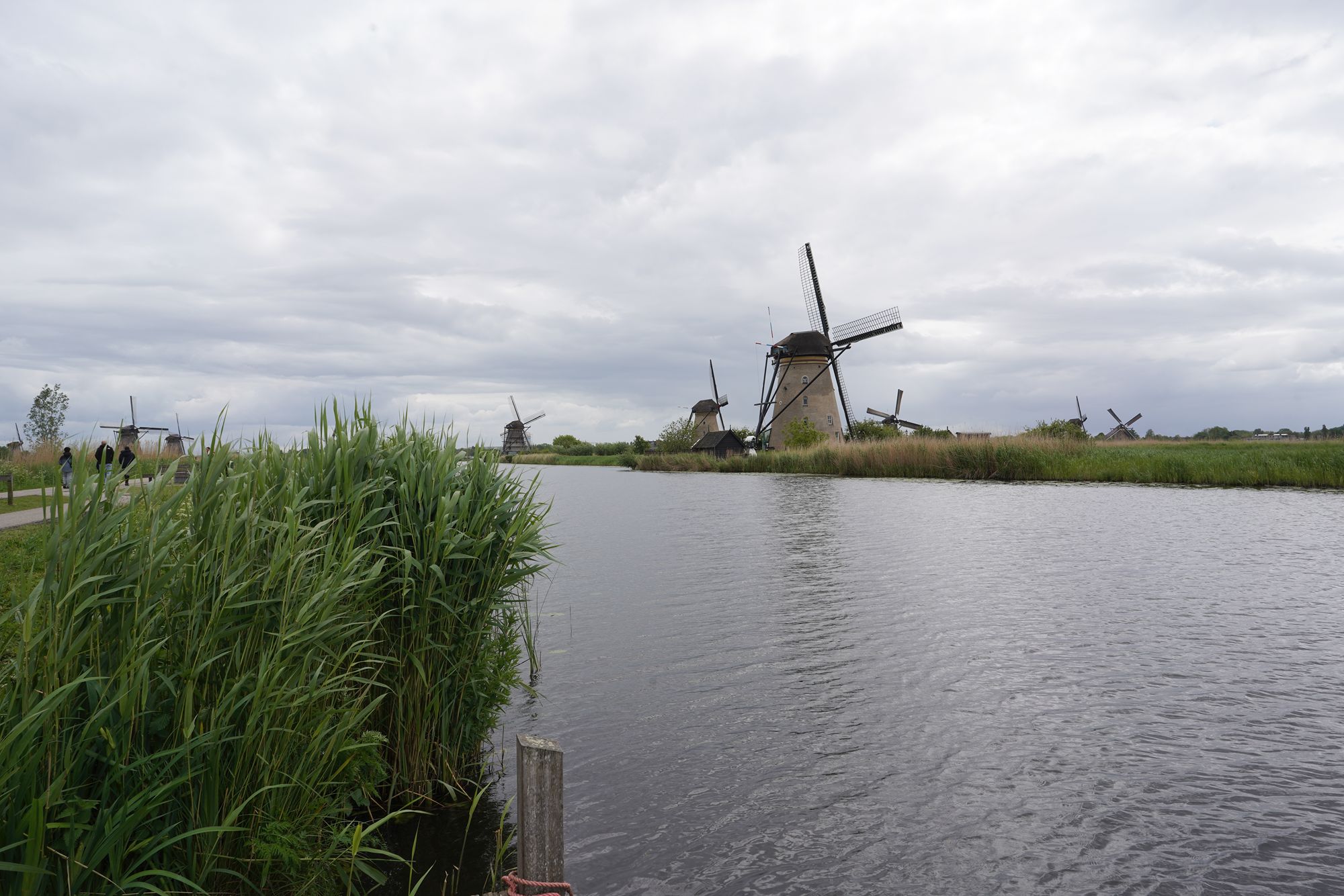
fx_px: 896
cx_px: 672
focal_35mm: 24
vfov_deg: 53.1
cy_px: 448
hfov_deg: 73.7
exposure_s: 1/100
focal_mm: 24
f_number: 14
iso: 100
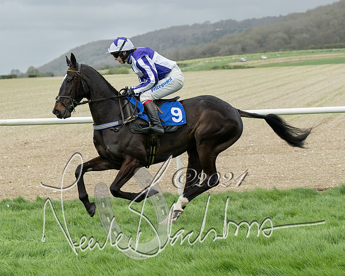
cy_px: 137
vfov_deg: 11.4
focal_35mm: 135
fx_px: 1379
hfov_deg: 14.2
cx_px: 103
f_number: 5
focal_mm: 92
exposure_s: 1/1250
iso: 400
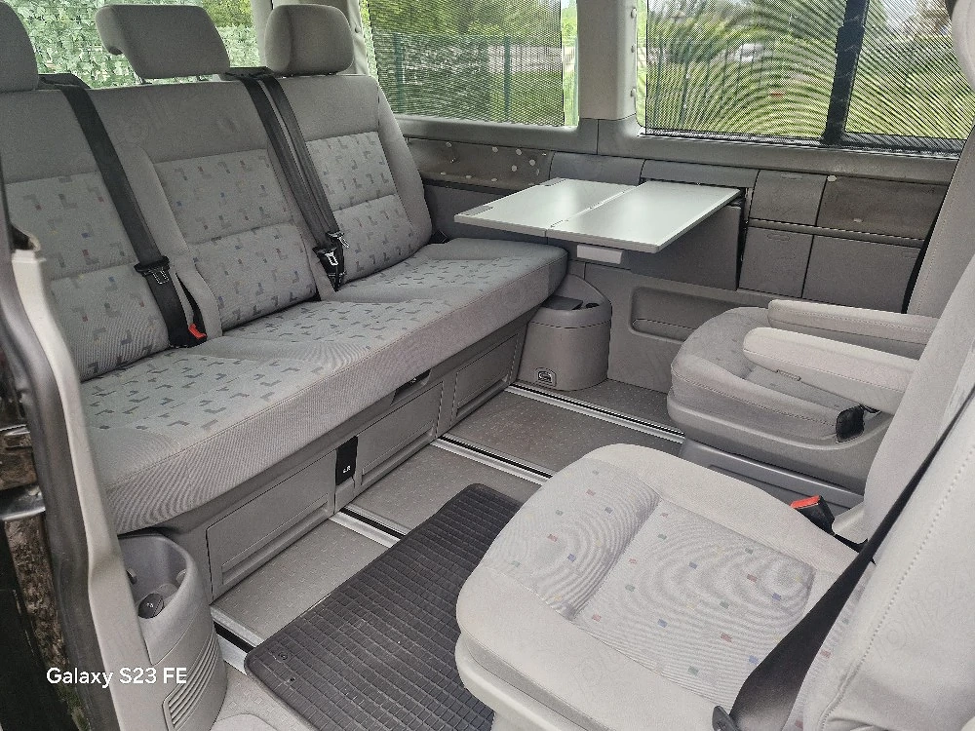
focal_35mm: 23
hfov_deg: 73.9
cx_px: 488
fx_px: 648
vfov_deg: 58.9
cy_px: 366
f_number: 1.8
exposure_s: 1/182
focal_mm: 5.54
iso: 160
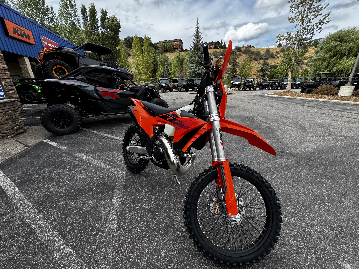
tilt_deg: -20.7
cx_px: 180
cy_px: 134
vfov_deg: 85.7
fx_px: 145
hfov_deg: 102.1
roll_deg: +0.4
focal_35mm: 14
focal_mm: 2.22
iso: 50
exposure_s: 1/485
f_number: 2.2
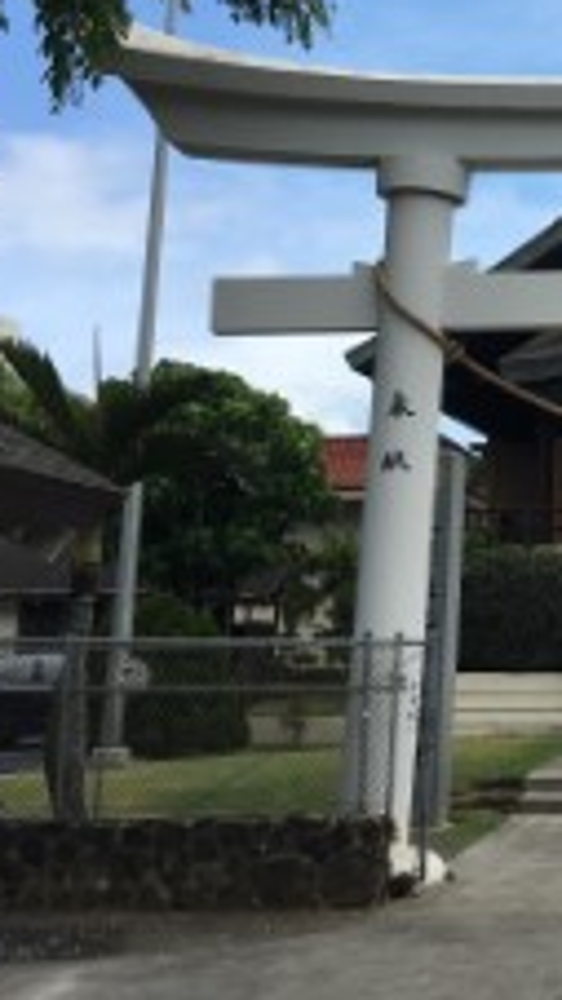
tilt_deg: +12.1
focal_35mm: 63
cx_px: 717
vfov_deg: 32.8
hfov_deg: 17.9
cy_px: 265
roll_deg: -0.5
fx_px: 1670
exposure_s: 1/1479
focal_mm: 4.15
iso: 25
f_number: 2.2
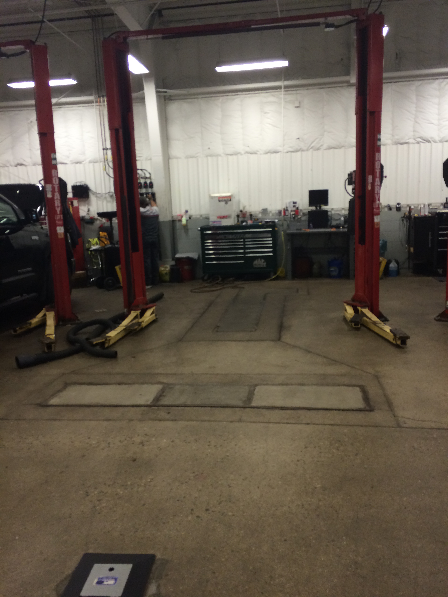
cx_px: 224
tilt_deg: -8.4
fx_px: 500
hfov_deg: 48.2
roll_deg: +0.4
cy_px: 298
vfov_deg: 61.7
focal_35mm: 29
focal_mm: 4.15
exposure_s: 1/30
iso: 50
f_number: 2.2
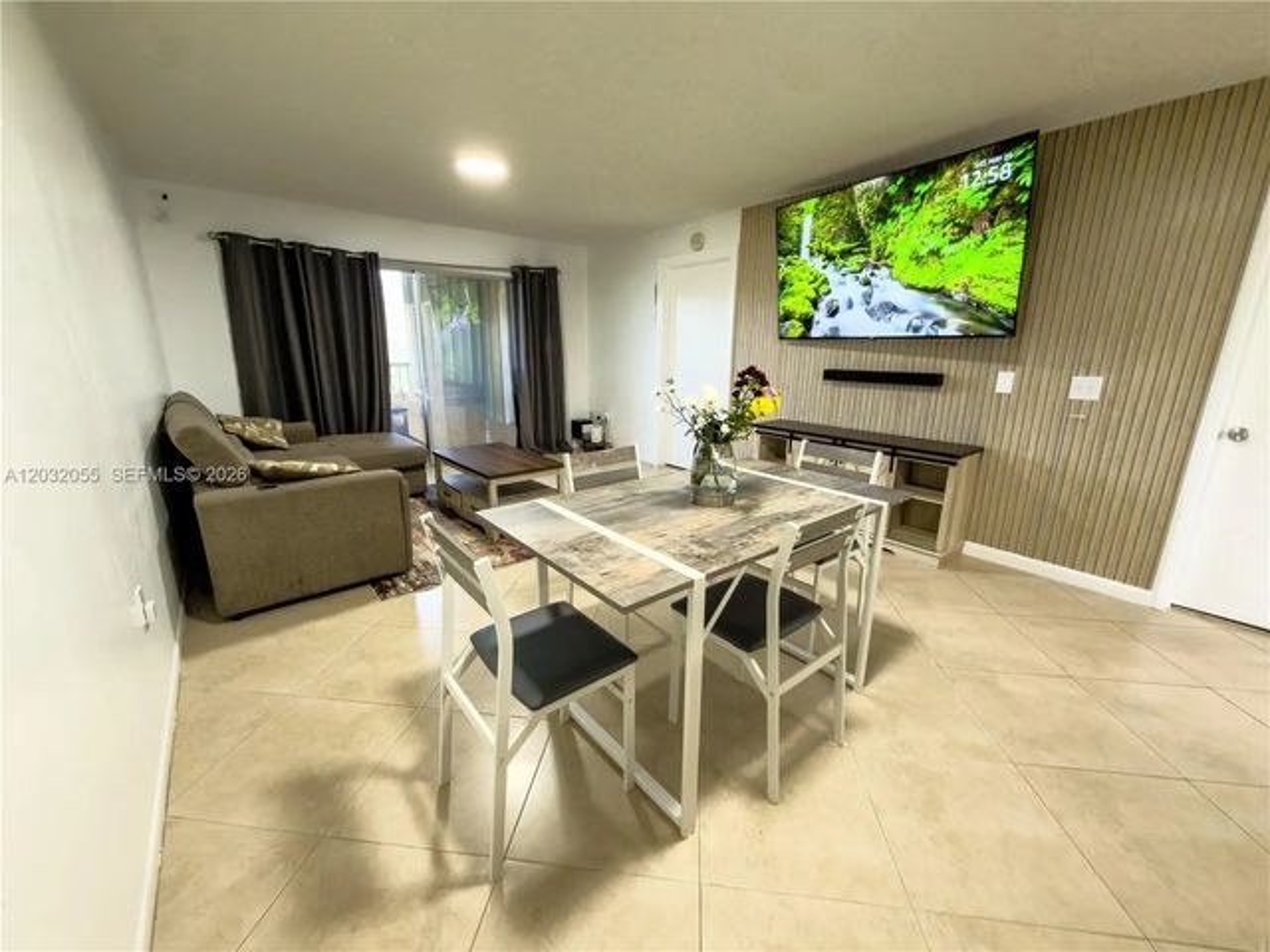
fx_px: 514
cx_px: 635
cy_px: 476
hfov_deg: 102.1
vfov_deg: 85.7
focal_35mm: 14
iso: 100
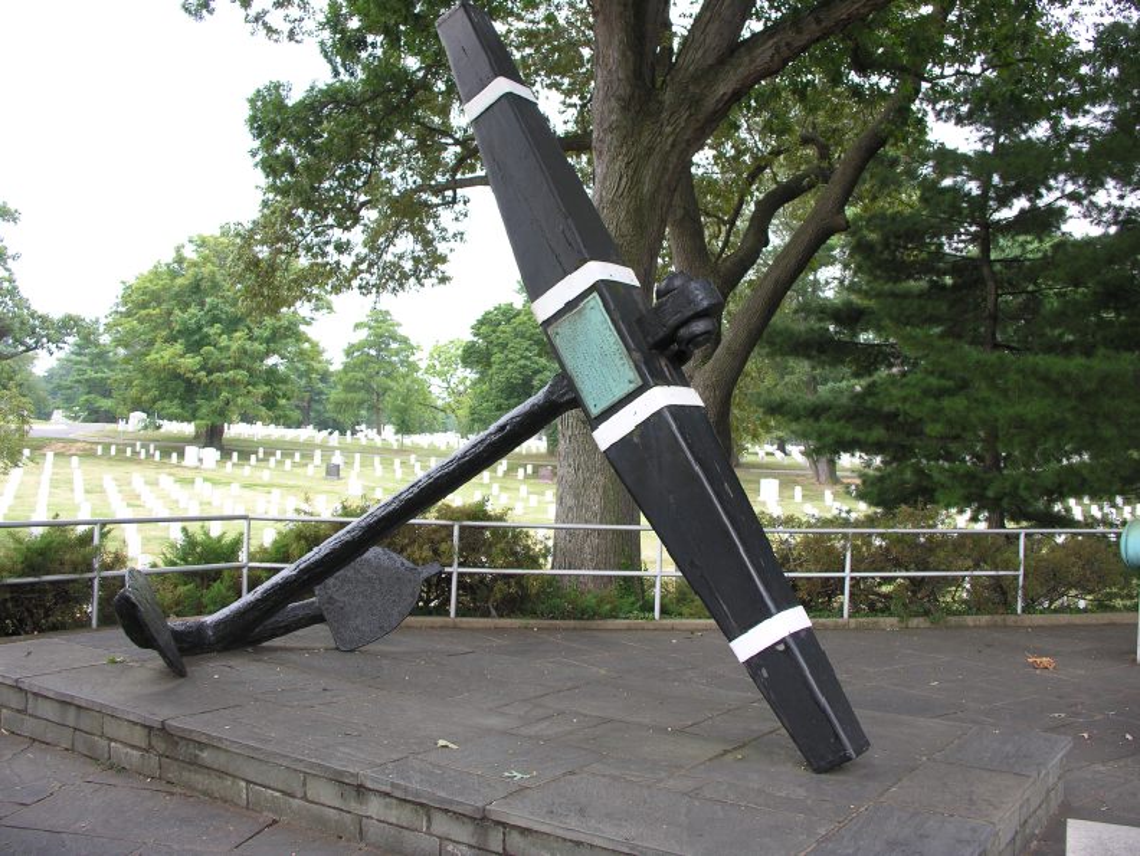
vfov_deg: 40.7
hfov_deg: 52.6
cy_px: 428
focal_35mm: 35
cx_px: 570
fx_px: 1153
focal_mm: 8.9
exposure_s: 1/71.3
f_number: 3.6
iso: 50
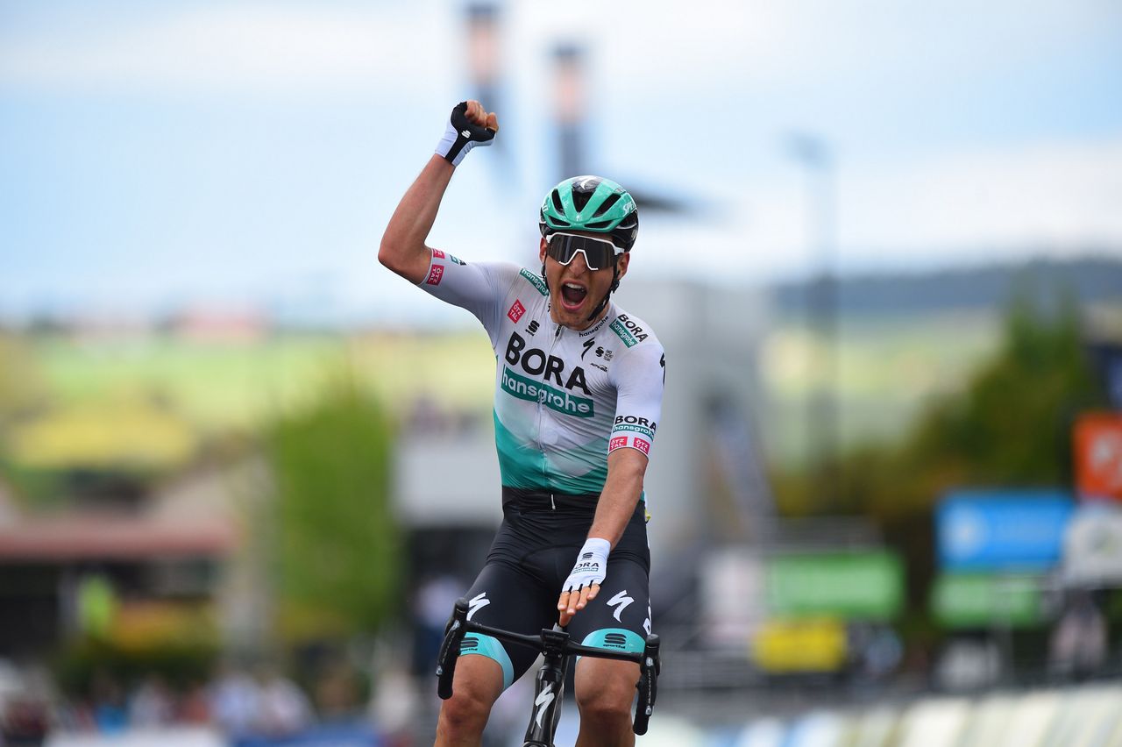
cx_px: 561
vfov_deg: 3.3
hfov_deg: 4.9
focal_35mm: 420
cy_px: 374
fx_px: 13083
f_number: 4
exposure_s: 1/1600
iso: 500
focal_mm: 420
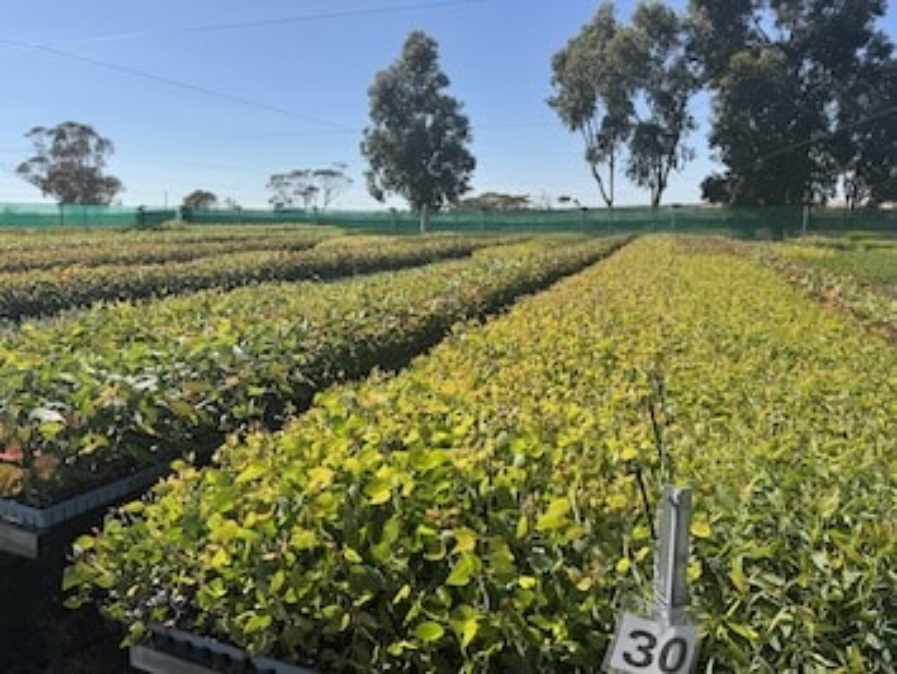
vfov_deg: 56.9
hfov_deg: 71.6
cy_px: 337
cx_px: 448
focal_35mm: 24
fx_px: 622
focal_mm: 6.76
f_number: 1.78
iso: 80
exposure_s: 1/4608
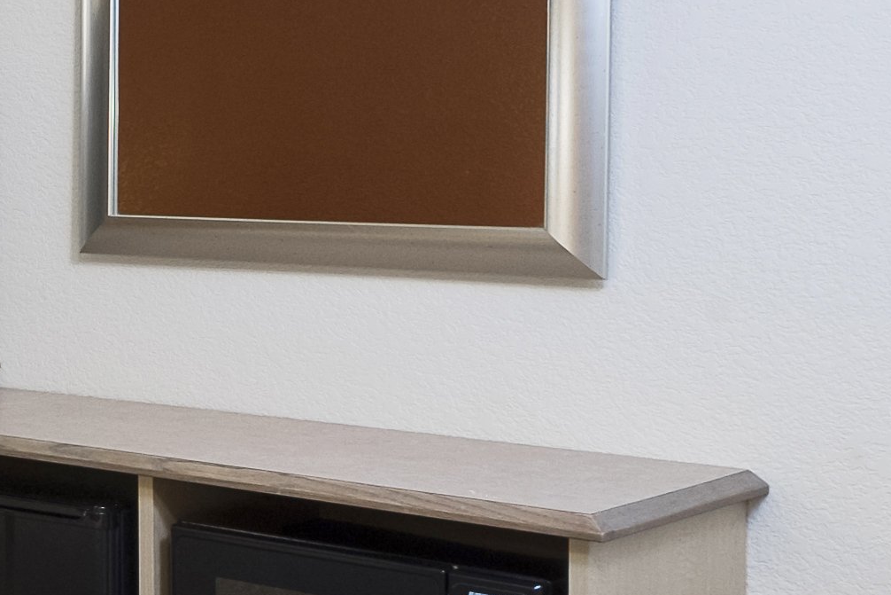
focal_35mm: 73
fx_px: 1807
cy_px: 197
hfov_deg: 20.0
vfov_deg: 18.6
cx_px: -716
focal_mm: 10
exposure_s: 1/3
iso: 400
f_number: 7.1
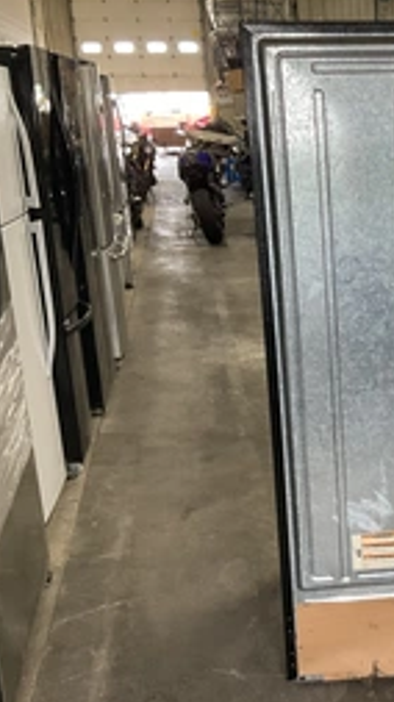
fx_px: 930
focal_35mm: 50
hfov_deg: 22.3
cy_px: 352
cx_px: 458
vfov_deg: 41.3
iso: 160
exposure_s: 1/60
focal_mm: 3
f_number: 1.8
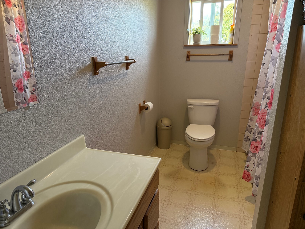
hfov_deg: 71.6
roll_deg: -0.3
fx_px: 211
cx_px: 152
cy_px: 114
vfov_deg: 56.8
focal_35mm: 24
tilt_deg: -16.6
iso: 250
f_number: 1.78
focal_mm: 6.76
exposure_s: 1/60
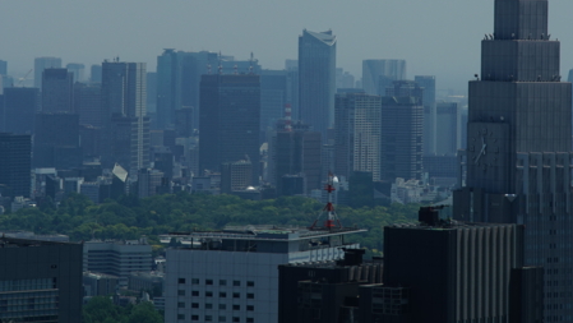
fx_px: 3405
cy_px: 52
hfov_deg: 9.6
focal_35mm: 224
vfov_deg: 5.4
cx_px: 278
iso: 320
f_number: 8
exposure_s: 1/1000
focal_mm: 150
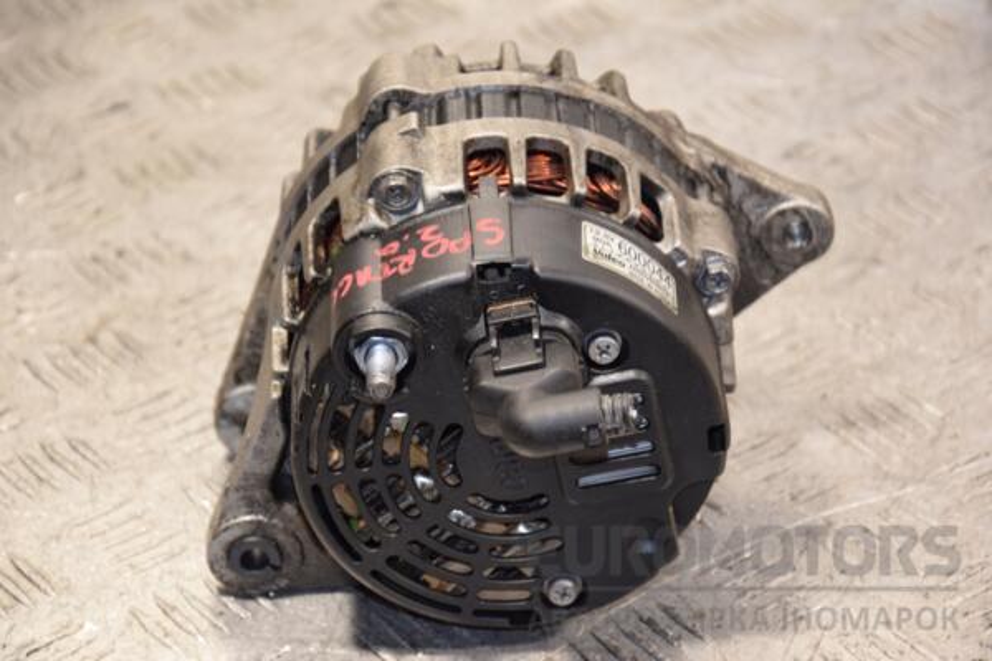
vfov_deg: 10.2
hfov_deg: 15.2
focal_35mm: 135
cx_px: 496
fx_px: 3720
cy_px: 330
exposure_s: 1/80
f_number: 5.6
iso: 800
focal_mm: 90
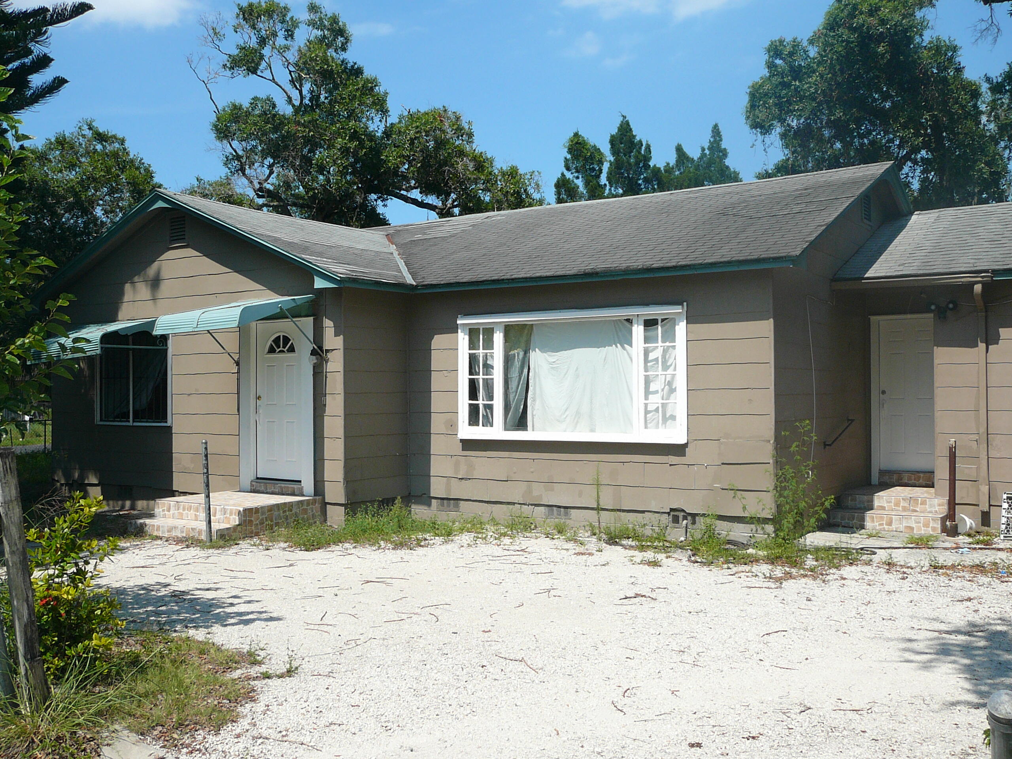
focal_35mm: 35
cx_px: 506
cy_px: 380
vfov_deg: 40.7
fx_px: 1023
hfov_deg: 52.6
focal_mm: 5.2
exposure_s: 1/500
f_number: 5
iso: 80
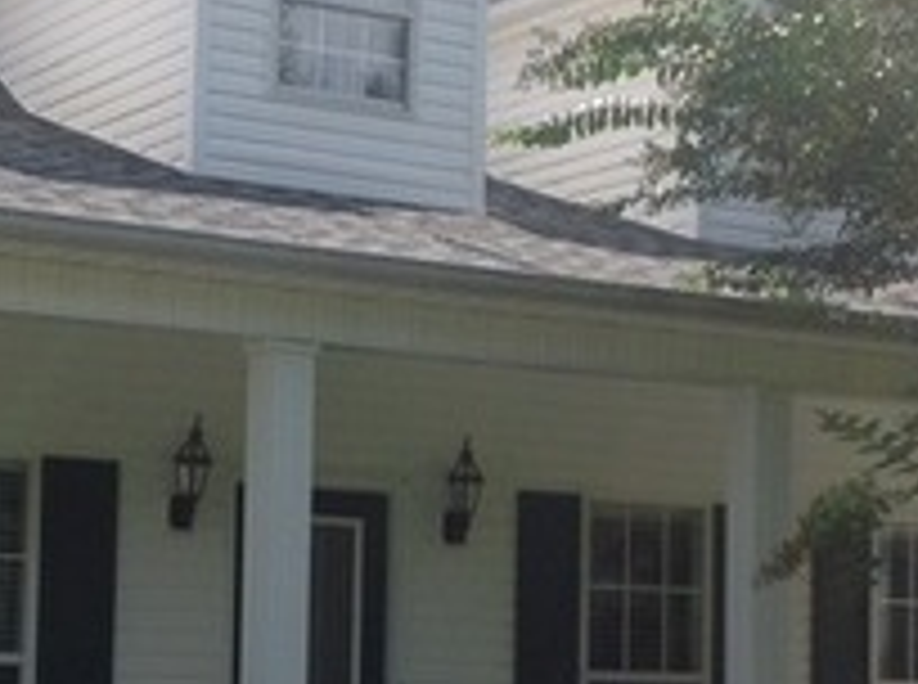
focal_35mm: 103
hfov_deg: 19.0
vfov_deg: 14.3
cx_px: 252
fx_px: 2725
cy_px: 513
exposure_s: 1/1513
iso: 50
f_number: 2.4
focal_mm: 4.28
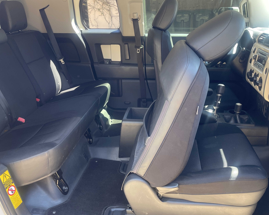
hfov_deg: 55.7
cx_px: 133
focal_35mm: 32
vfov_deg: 45.8
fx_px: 255
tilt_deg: -19.3
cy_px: 104
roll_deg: +3.1
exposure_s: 1/121
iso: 100
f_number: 1.6
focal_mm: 4.2
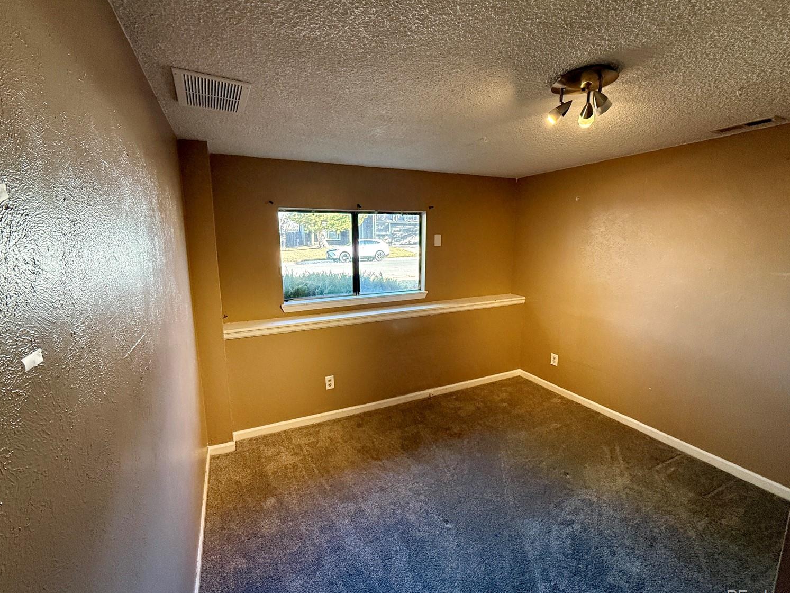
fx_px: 342
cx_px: 389
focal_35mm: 15
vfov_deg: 81.7
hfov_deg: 98.2
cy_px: 290
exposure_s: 1/120
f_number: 2.2
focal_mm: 2.22
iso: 400
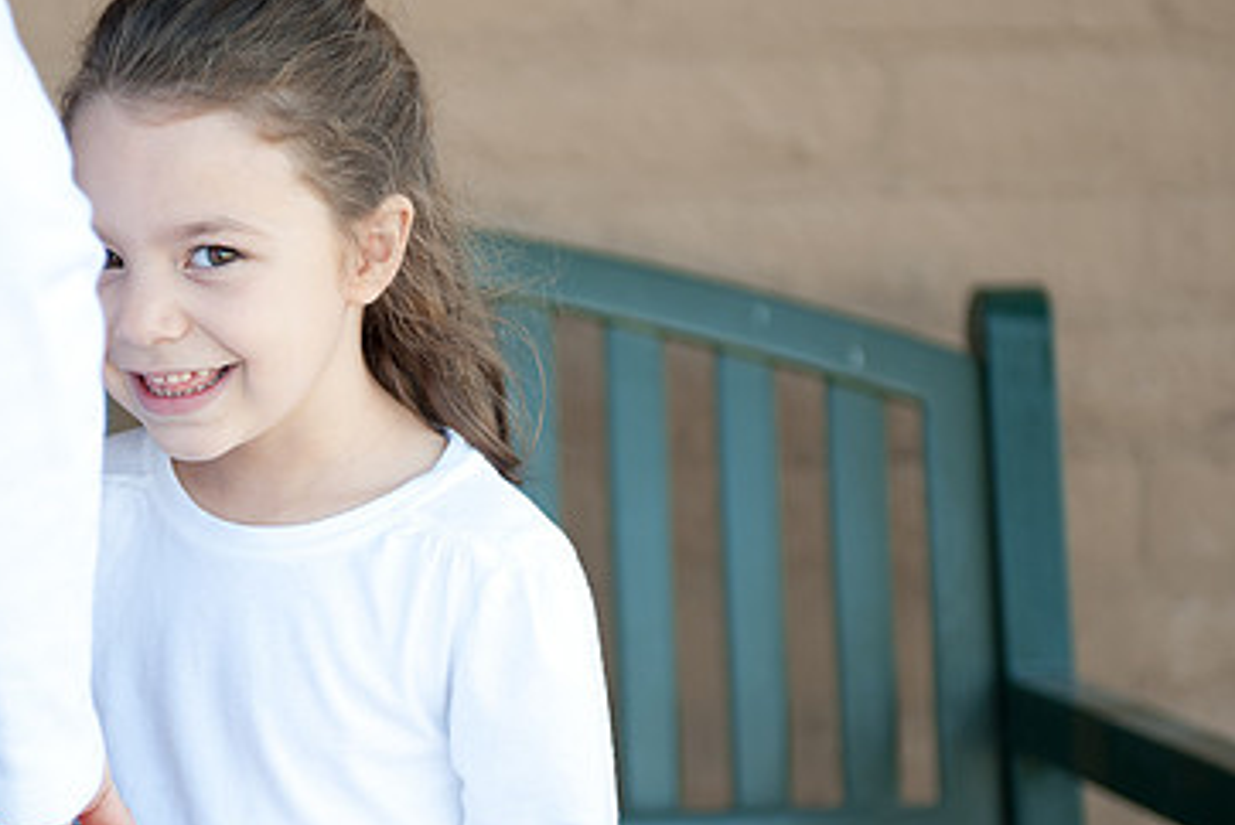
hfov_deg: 18.2
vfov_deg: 12.3
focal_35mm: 112
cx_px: 372
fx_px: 3845
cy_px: 484
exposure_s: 1/320
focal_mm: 70
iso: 200
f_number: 2.8
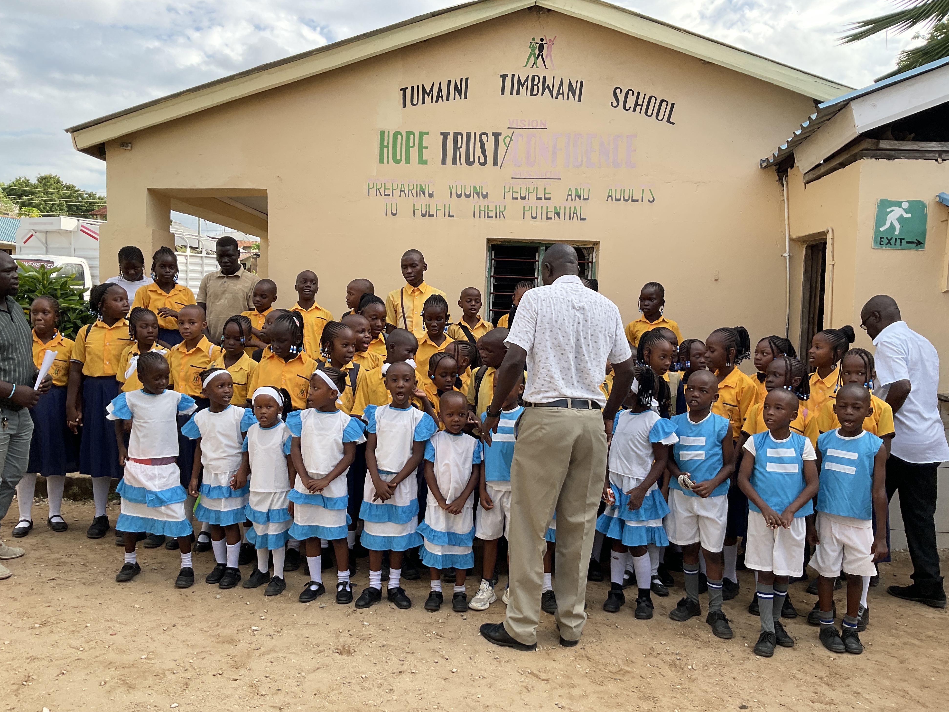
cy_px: 366
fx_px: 822
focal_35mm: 30
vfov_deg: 46.8
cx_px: 460
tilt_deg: -4.2
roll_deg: -1.0
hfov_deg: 60.0
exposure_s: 1/495
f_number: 1.8
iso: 16
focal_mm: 3
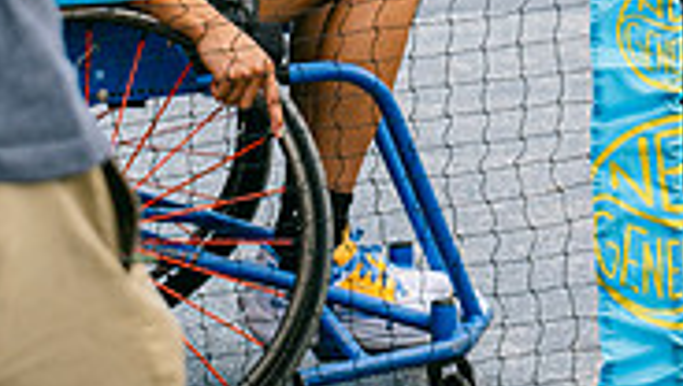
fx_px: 4914
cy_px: -173
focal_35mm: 271
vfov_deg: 4.5
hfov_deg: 7.9
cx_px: 750
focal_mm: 54.1
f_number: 2.8
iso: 160
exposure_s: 1/200
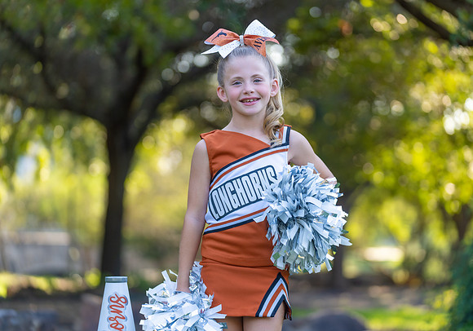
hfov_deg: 16.5
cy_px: 160
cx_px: 257
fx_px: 1626
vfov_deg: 11.6
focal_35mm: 122
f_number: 2.8
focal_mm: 114
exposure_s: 1/320
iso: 200
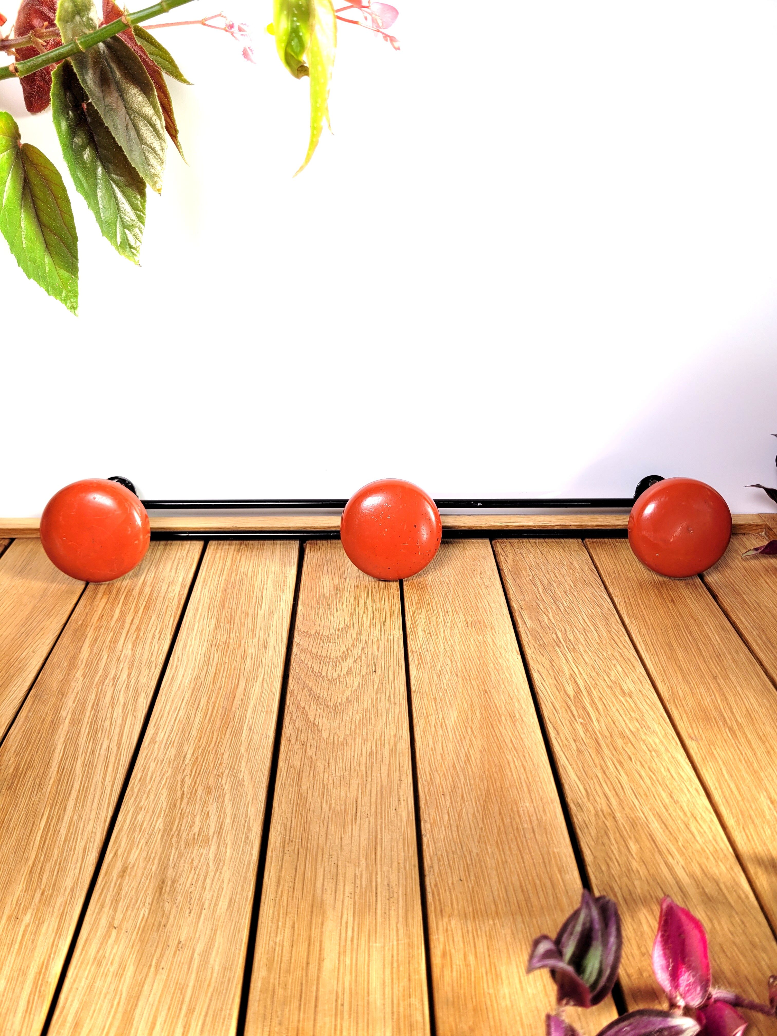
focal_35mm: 26
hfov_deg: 53.1
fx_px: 778
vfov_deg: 67.3
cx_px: 388
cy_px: 518
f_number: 1.8
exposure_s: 1/1036
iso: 40
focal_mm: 5.4
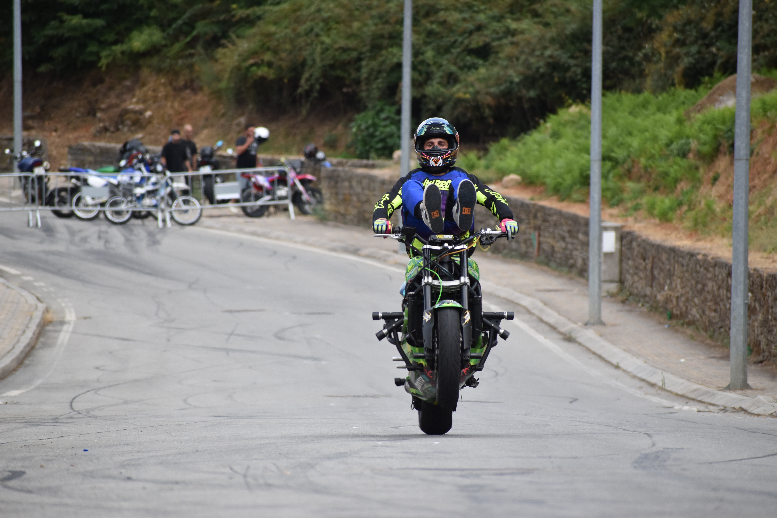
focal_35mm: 360
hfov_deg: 5.7
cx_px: 388
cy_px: 259
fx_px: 7769
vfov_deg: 3.8
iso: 640
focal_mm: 240
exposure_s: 1/1000
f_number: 6
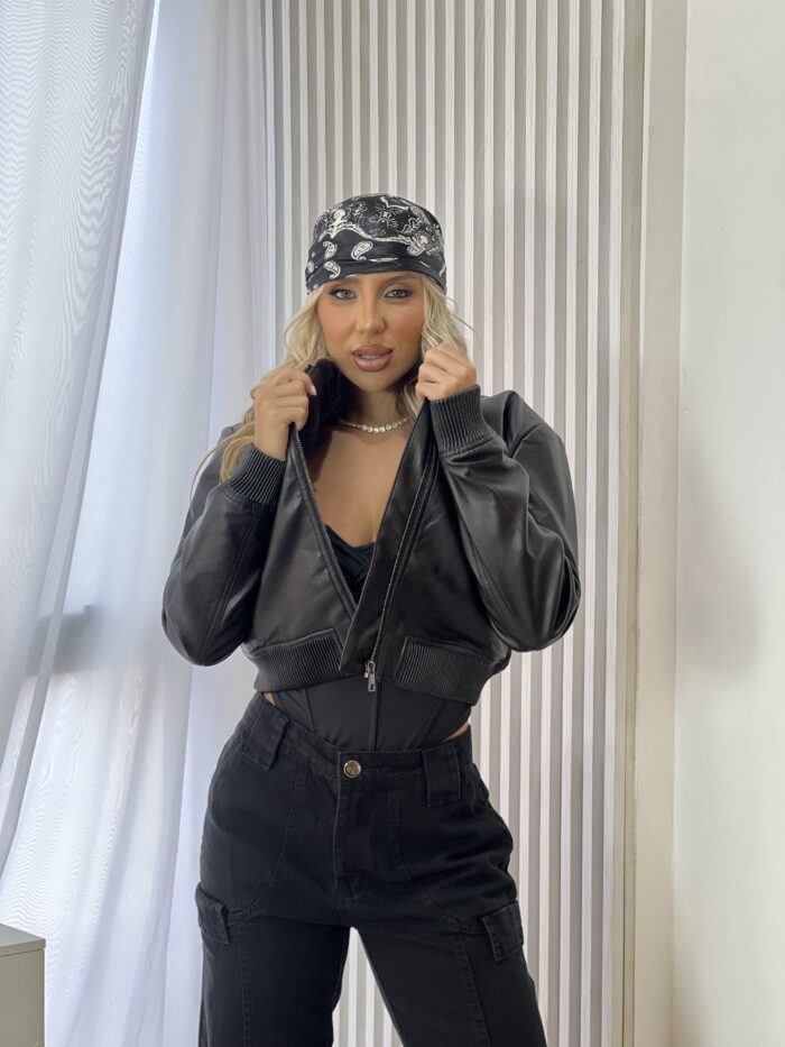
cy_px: 524
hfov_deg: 19.1
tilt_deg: -2.3
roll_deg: -0.2
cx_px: 392
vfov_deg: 25.3
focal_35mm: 77
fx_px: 2328
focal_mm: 9
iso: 100
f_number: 2.8
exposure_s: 1/120
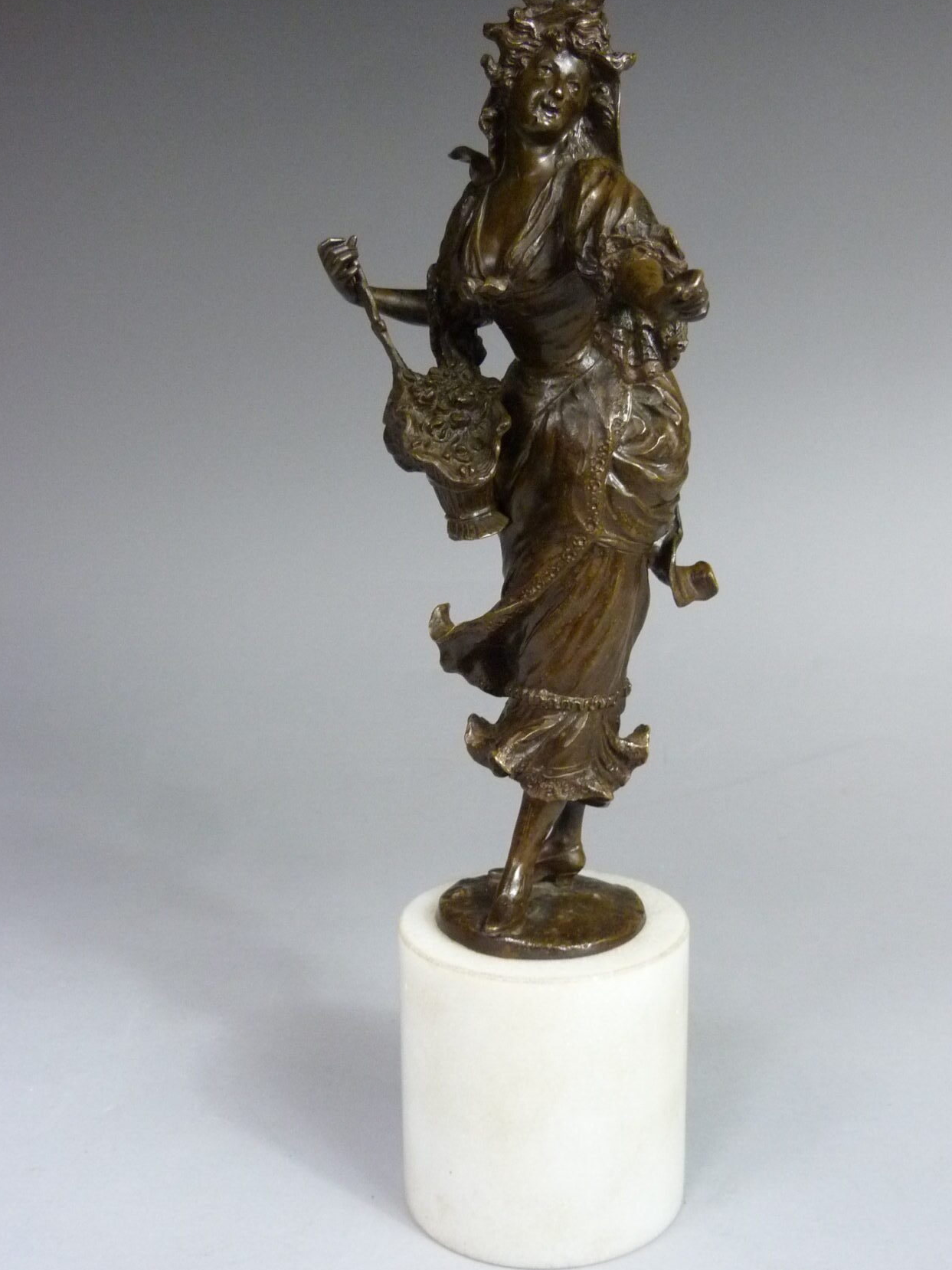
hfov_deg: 34.3
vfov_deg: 44.8
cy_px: 601
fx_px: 1540
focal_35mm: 42
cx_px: 523
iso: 400
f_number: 3
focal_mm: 6.1
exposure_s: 1/40
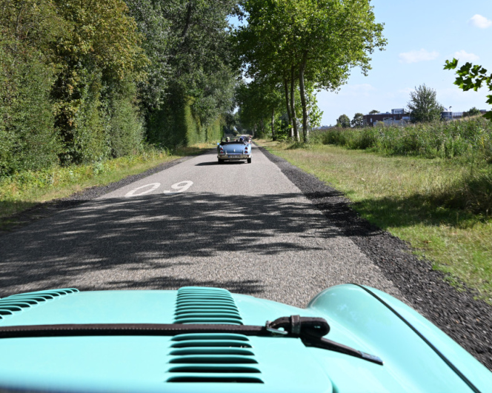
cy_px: 196
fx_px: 630
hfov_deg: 42.6
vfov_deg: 34.7
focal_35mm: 43
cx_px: 256
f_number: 8
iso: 250
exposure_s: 1/500
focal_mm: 25.5
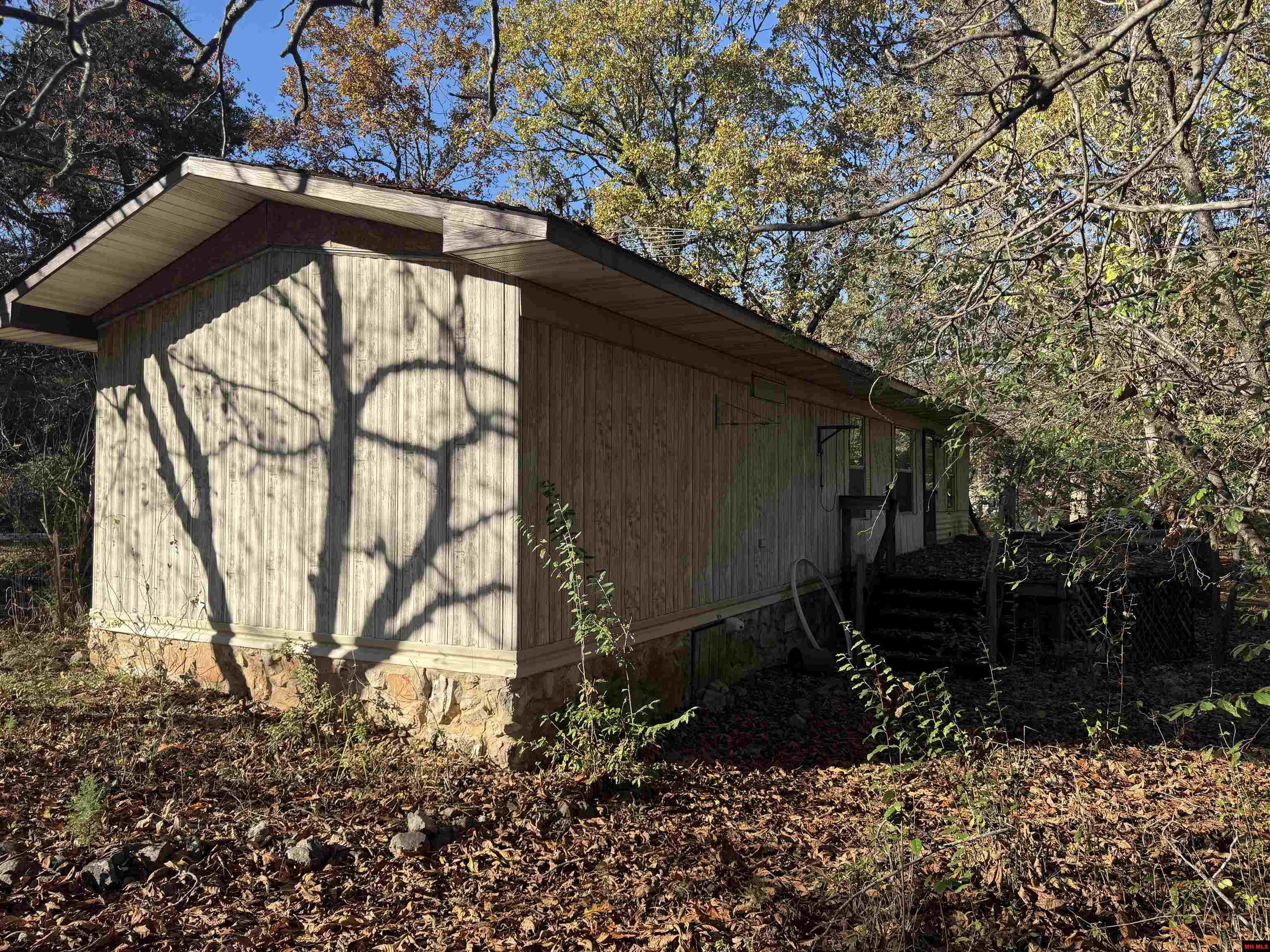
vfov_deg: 56.8
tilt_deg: +0.8
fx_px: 881
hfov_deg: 71.6
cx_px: 635
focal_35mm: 24
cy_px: 476
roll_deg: -0.6
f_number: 1.78
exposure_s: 1/1770
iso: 80
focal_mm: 6.76
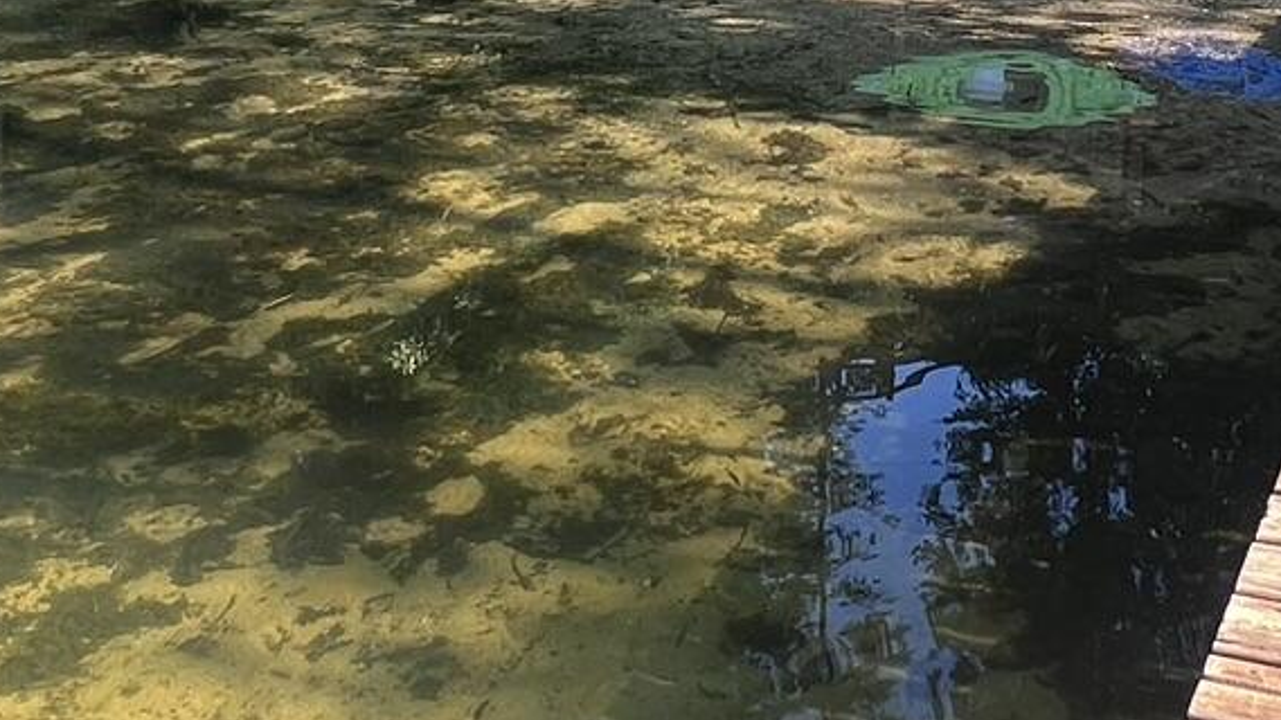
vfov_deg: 20.9
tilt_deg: -3.9
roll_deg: -0.2
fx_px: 1732
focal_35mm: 51
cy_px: -270
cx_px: 921
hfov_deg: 39.7
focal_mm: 1.57
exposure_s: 1/99
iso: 40
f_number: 1.8
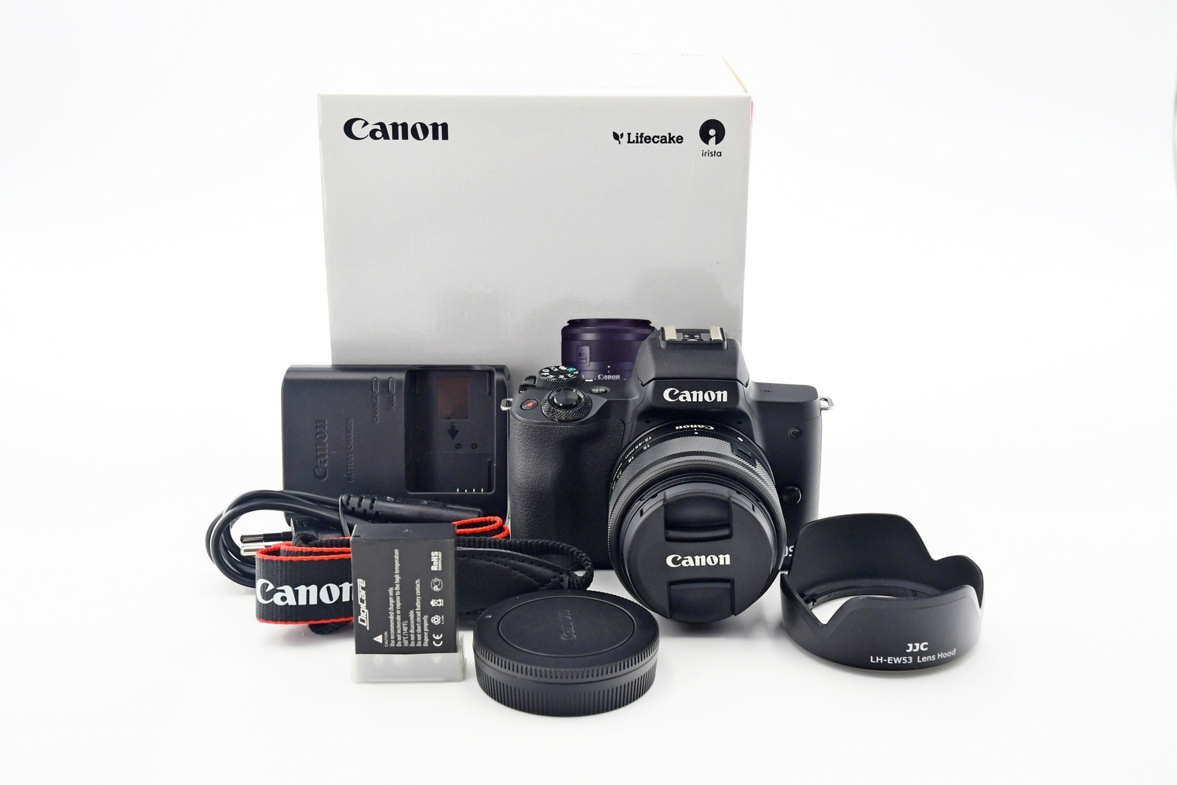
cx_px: 588
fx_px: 1504
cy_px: 392
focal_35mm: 46
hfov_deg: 42.7
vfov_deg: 29.2
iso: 1250
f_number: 8
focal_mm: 31
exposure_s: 1/100
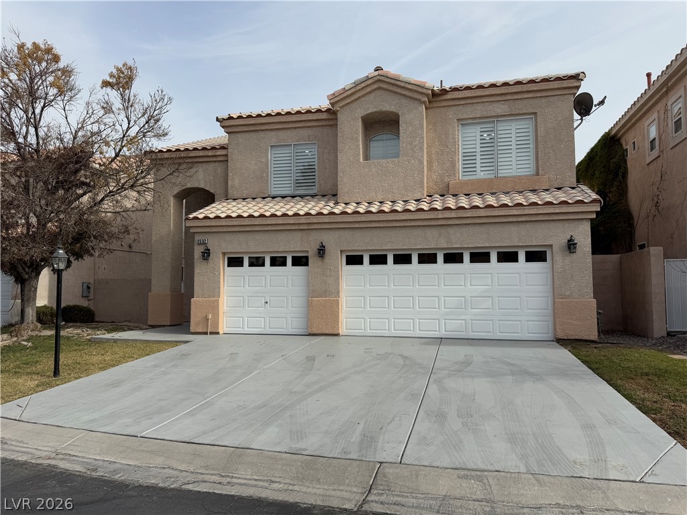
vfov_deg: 56.8
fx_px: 476
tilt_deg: +3.2
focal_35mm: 24
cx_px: 344
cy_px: 258
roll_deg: -0.4
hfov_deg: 71.6
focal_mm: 6.76
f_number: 1.78
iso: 80
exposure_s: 1/5348
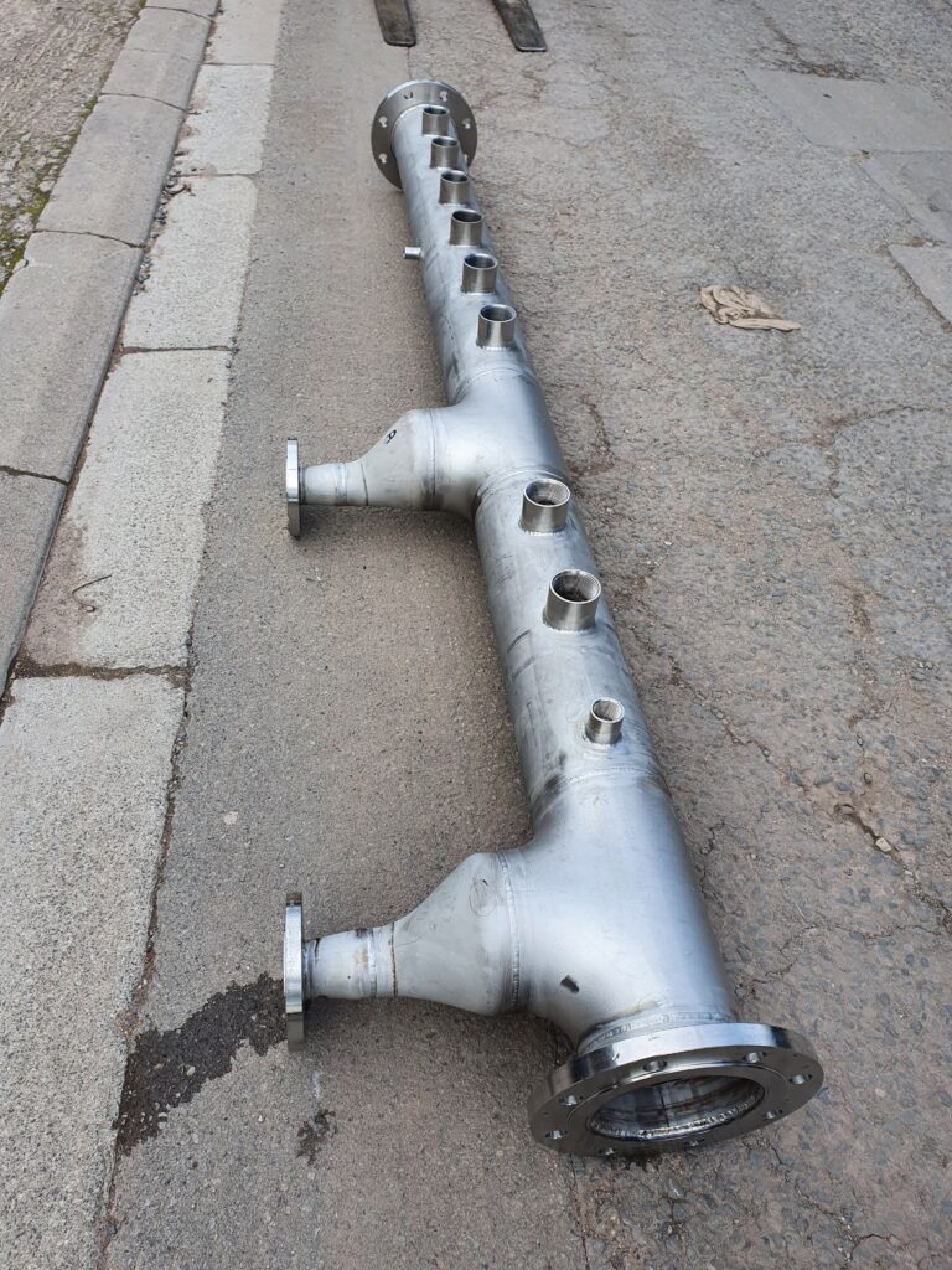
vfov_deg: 67.3
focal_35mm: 26
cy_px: 635
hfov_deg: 53.1
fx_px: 953
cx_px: 476
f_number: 2.4
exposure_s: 1/385
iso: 50
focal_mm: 4.32
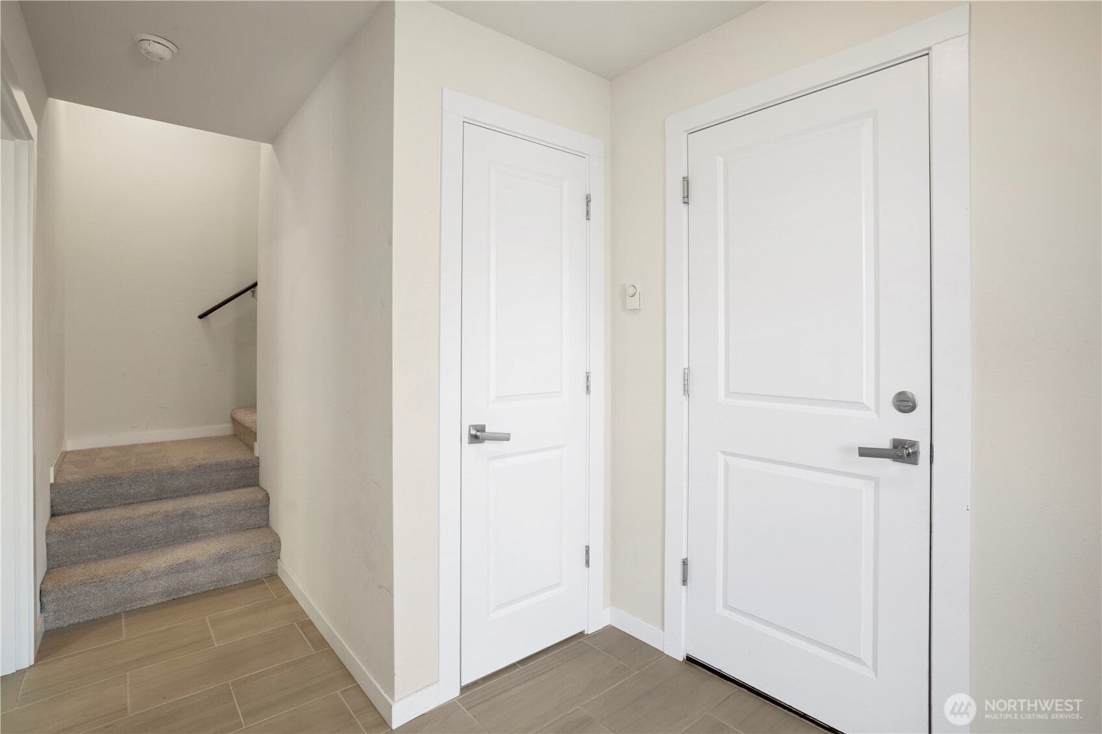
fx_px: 490
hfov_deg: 96.7
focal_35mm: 16
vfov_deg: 73.7
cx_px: 551
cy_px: 367
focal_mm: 16
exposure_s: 1/2.5
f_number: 8
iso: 500
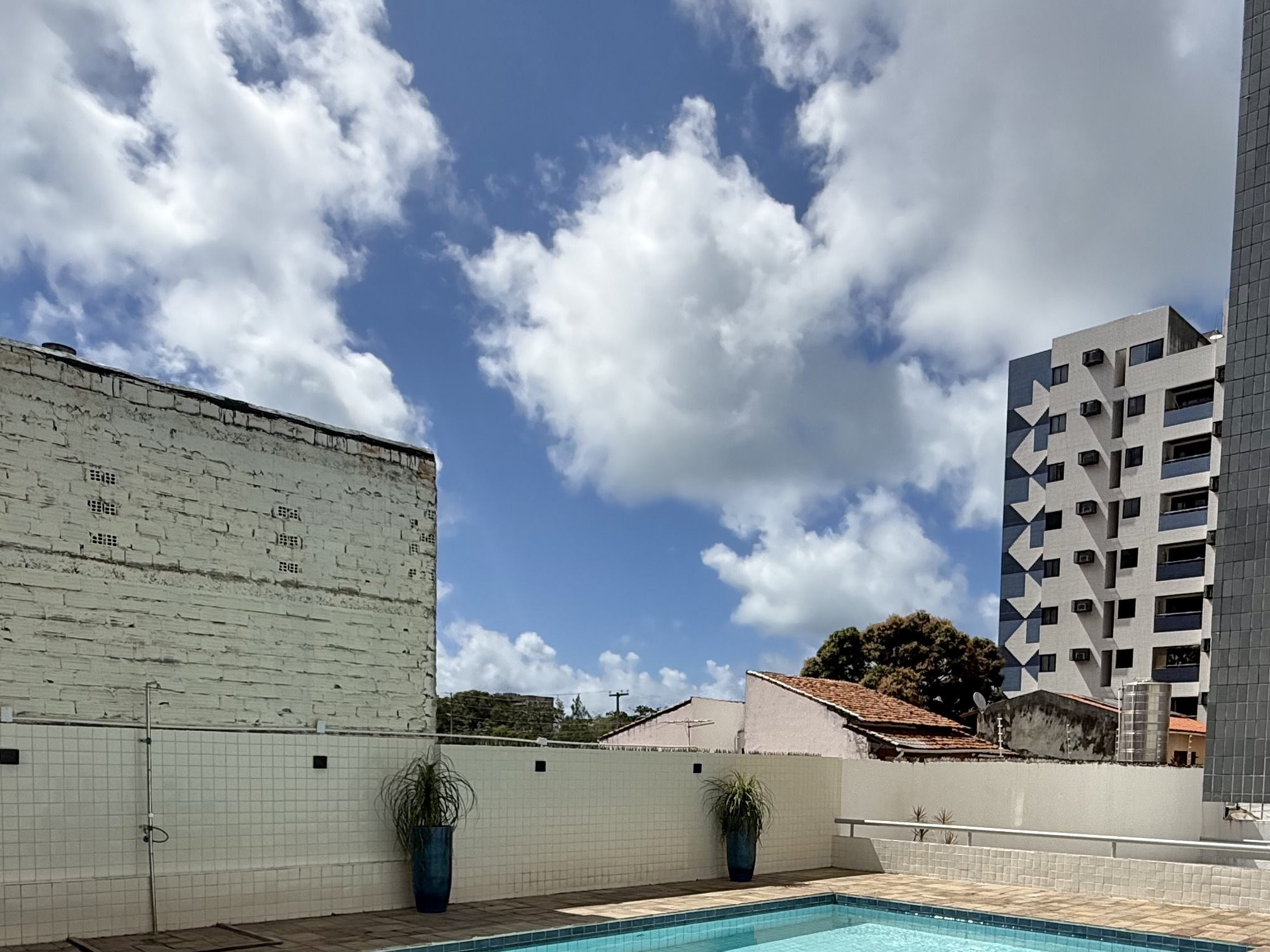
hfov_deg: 63.1
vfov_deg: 45.7
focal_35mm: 28
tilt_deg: -3.3
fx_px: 1027
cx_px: 728
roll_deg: -1.2
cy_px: 831
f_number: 2.2
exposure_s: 1/5155
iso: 50
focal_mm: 2.22
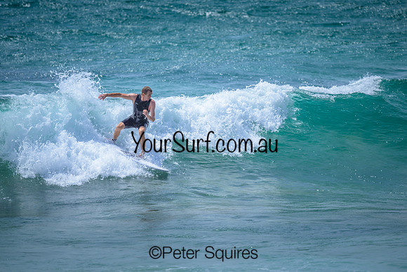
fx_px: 9046
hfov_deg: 2.6
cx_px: 204
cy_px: 136
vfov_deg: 1.7
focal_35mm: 800
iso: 640
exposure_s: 1/3200
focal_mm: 800
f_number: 6.3
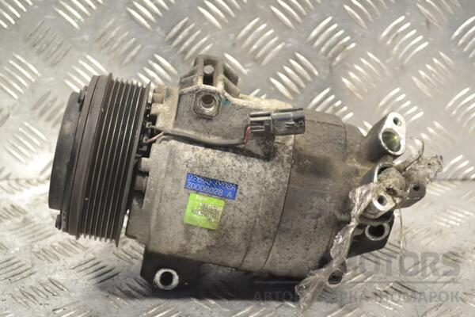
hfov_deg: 31.9
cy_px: 158
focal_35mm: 63
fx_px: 831
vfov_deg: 21.6
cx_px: 238
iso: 3200
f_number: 5.6
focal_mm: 42
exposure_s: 1/320
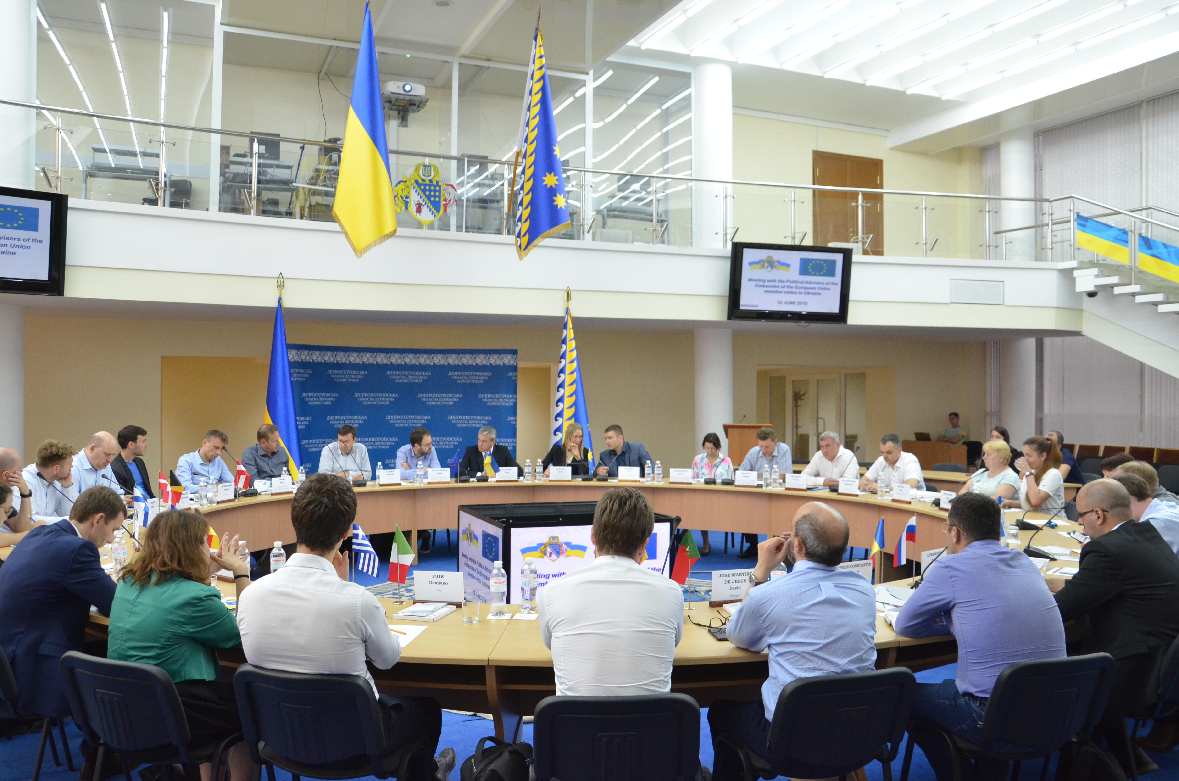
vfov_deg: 47.7
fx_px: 882
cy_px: 390
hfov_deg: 67.5
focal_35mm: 27
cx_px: 590
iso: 1600
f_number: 4
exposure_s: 1/60
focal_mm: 18
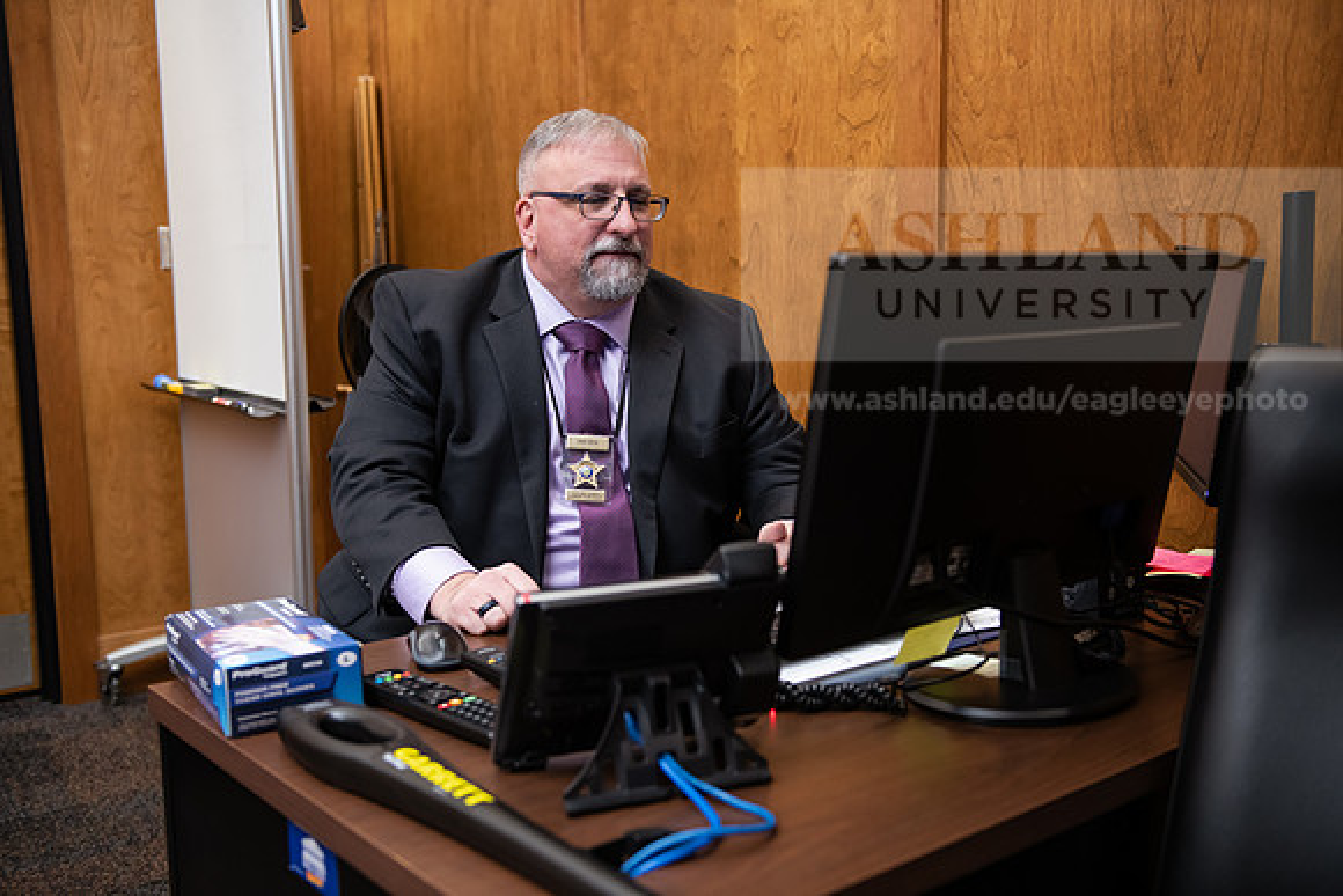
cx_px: 672
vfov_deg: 36.9
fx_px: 1343
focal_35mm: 36
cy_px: 448
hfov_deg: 53.1
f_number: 3.2
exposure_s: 1/200
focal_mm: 36
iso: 1250
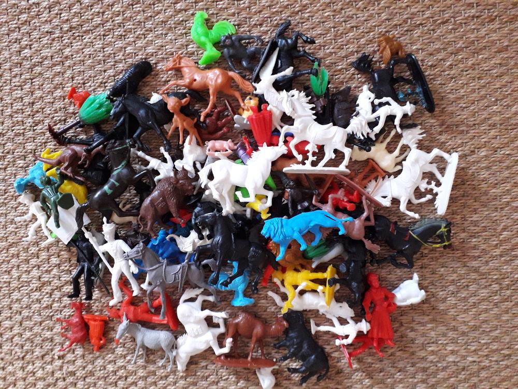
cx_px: 259
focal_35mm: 27
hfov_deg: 65.3
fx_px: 404
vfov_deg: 51.4
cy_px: 194
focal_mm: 3.6
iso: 400
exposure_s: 1/20
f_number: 1.9
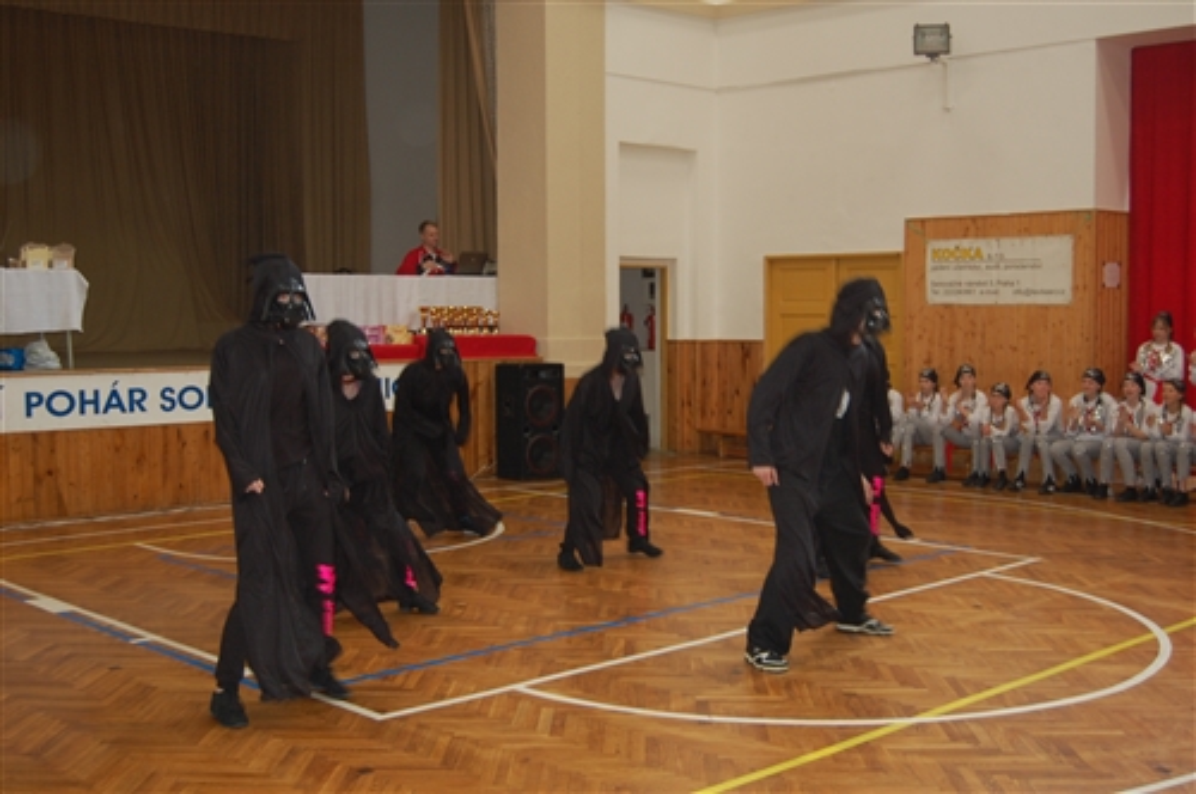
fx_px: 1394
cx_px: 598
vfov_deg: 31.8
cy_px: 397
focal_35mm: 42
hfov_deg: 46.5
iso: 400
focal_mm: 28
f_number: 4.2
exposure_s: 1/60
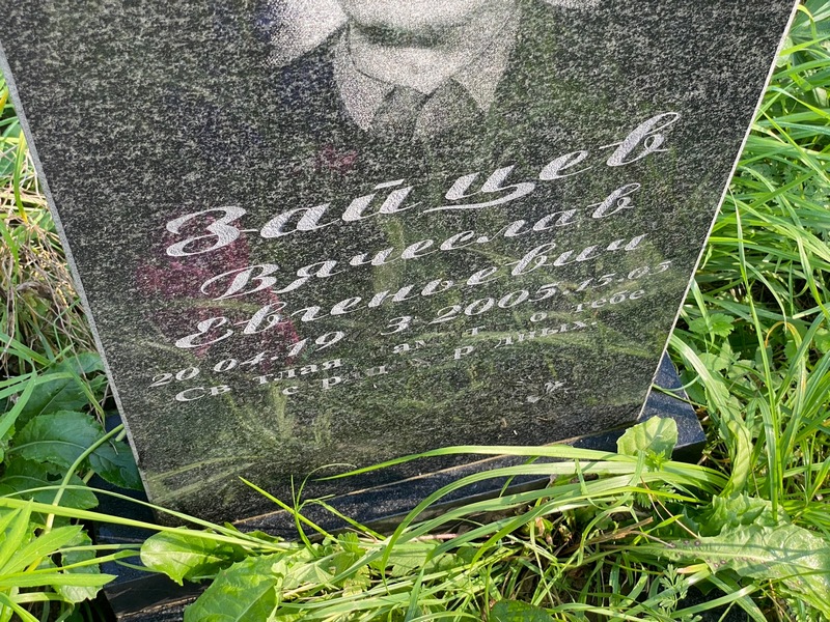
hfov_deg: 36.8
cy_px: 311
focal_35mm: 52
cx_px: 415
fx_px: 1247
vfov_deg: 28.0
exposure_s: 1/128
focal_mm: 6
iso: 20
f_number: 2
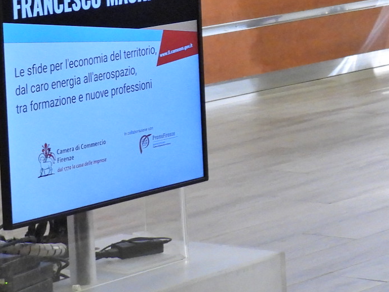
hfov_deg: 10.9
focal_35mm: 181
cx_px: 315
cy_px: -175
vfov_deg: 8.0
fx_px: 2035
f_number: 3.5
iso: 800
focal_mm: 9.8
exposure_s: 1/125
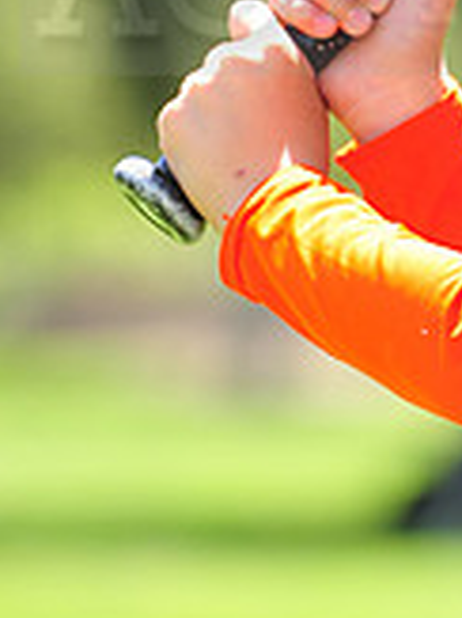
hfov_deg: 2.2
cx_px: 697
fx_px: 12206
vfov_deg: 2.9
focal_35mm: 685
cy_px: -45
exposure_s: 1/250
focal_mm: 200
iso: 200
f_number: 5.6
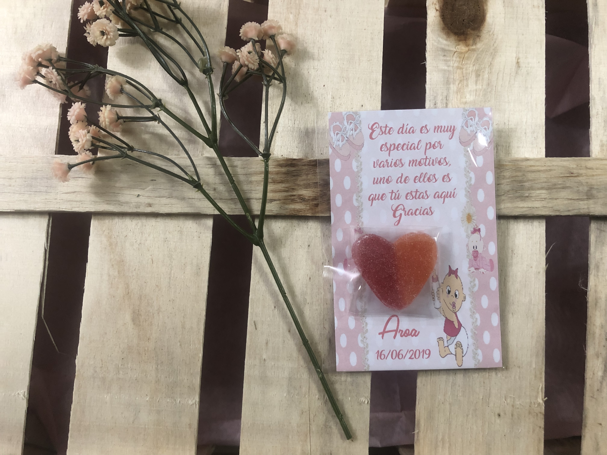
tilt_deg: -84.6
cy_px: 228
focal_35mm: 28
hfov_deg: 63.4
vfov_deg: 49.7
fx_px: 491
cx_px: 304
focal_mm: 4
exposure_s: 1/17
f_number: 1.8
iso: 64
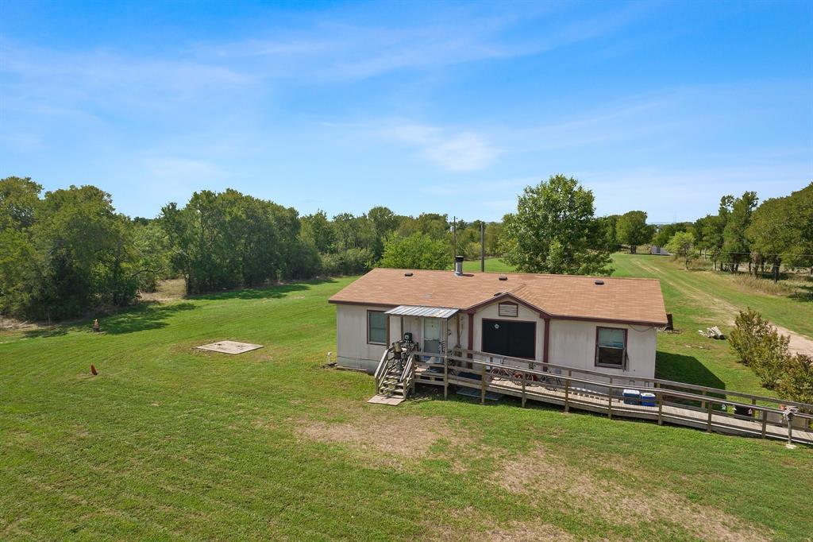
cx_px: 406
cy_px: 271
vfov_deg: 57.2
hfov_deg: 78.6
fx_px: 497
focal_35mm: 22
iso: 100
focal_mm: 8.38
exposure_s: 1/2000
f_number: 2.8
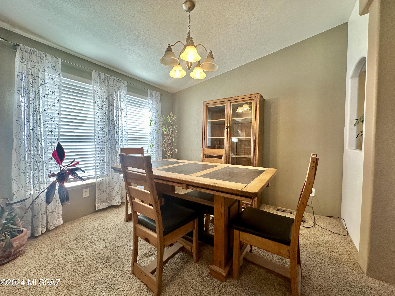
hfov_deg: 102.1
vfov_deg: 85.7
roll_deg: +0.5
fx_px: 160
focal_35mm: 14
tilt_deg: +0.1
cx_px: 198
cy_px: 148
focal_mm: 2.22
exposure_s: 1/120
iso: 160
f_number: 2.2
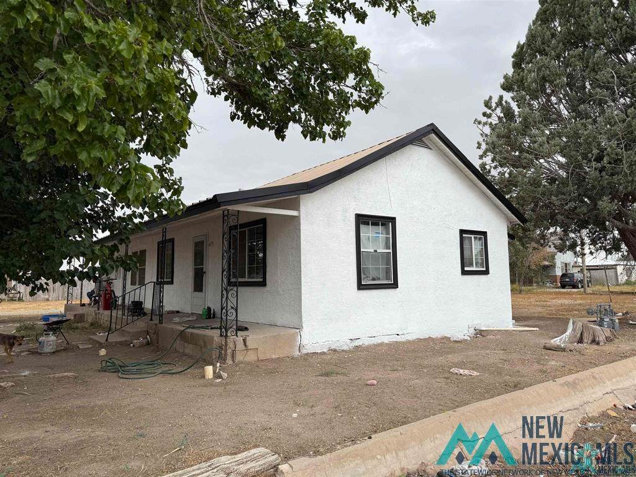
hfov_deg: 71.6
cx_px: 318
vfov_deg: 56.8
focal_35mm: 24
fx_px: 441
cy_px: 238
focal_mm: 6.76
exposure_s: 1/2232
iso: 80
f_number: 1.78
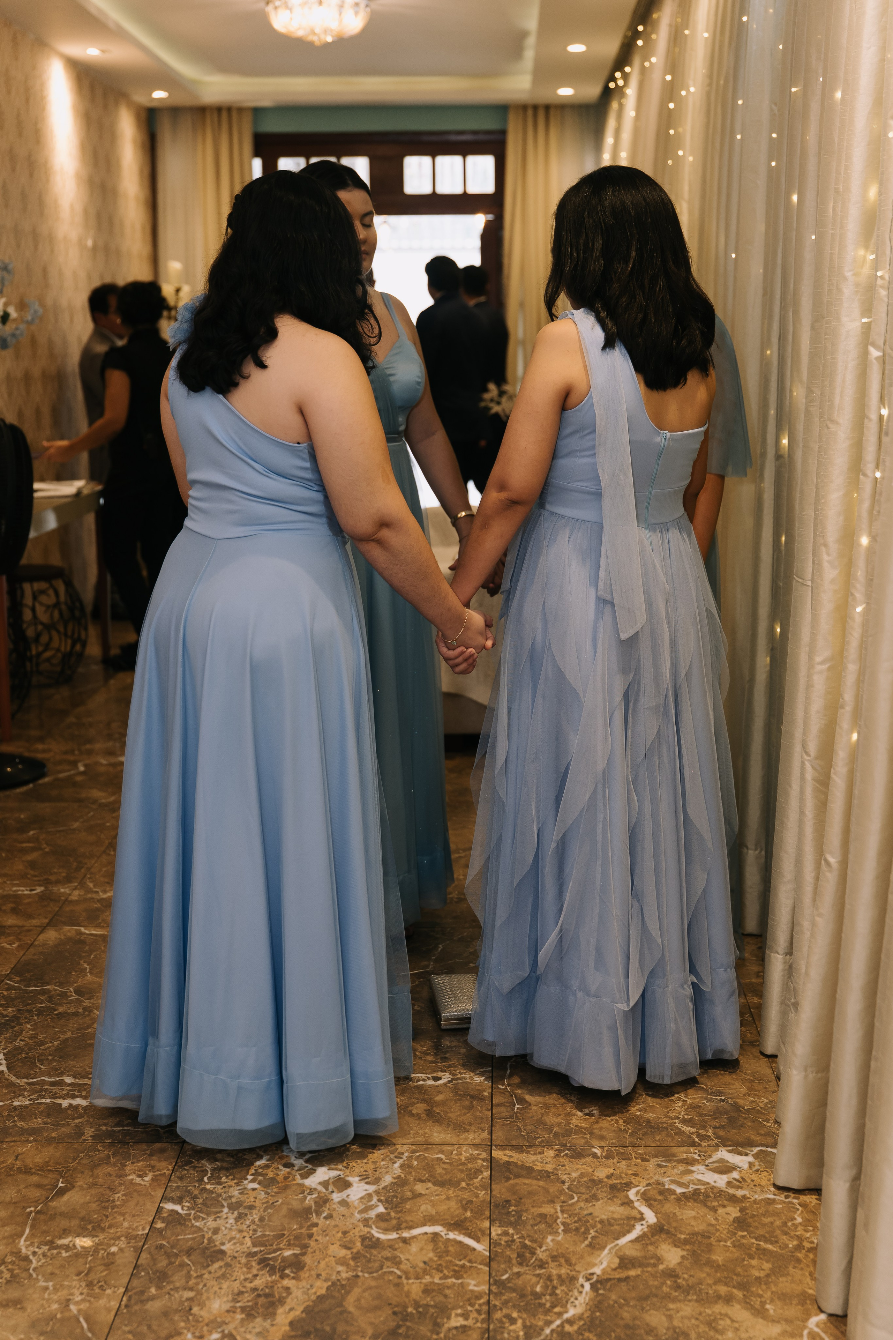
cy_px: 670
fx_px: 1674
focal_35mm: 45
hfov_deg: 29.9
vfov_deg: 43.6
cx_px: 446
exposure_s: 1/125
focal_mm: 43
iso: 800
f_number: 2.8
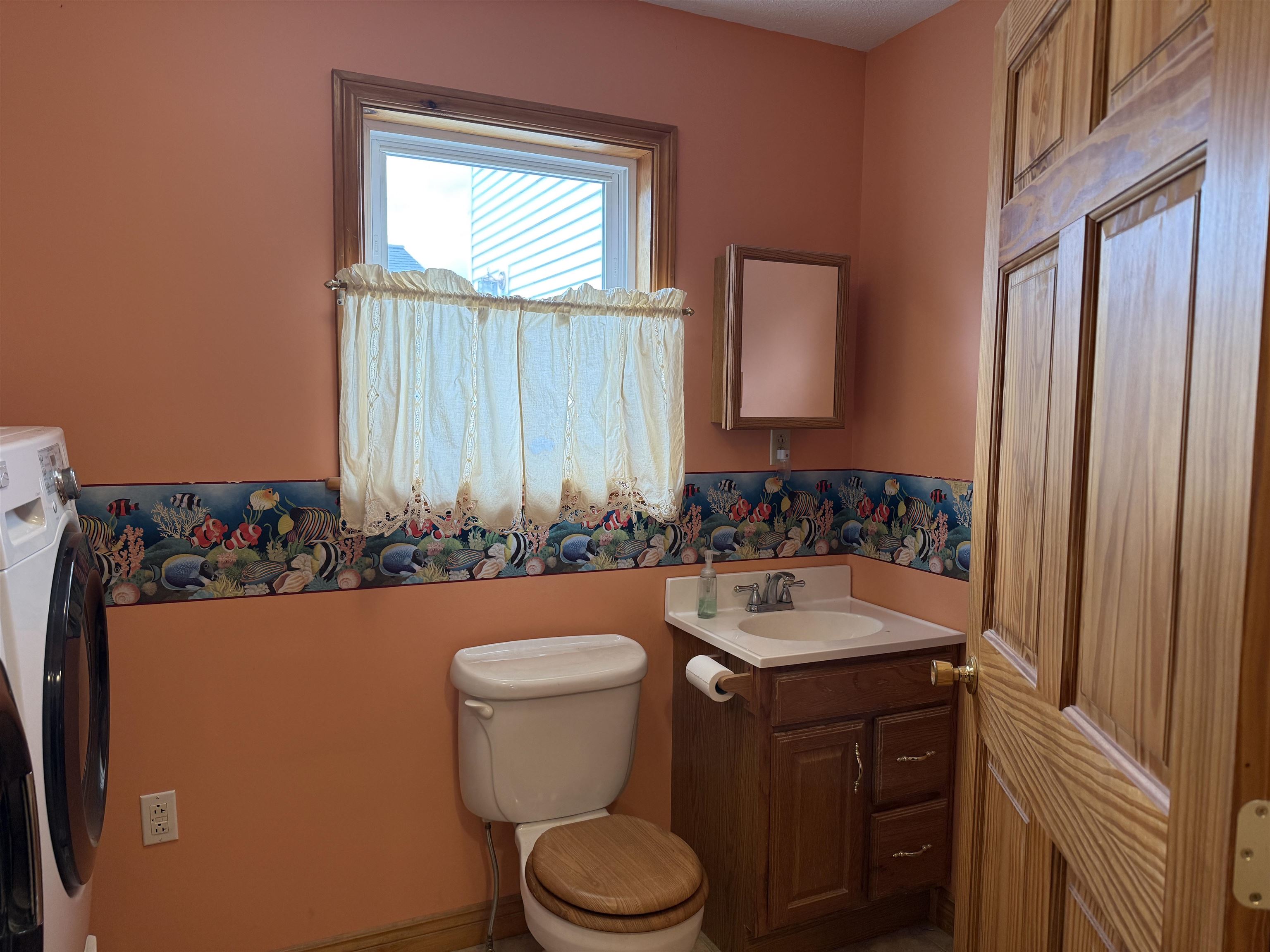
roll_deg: -0.7
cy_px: 476
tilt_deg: -4.4
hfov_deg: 71.6
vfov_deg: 56.8
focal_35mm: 24
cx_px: 635
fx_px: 881
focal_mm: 6.76
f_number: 1.78
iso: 125
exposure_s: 1/120
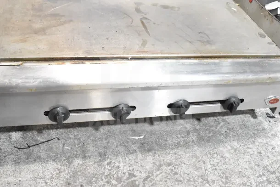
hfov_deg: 51.3
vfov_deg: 35.5
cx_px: 140
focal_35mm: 38
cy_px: 94
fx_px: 292
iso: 6400
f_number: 7.1
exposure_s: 1/125
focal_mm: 25
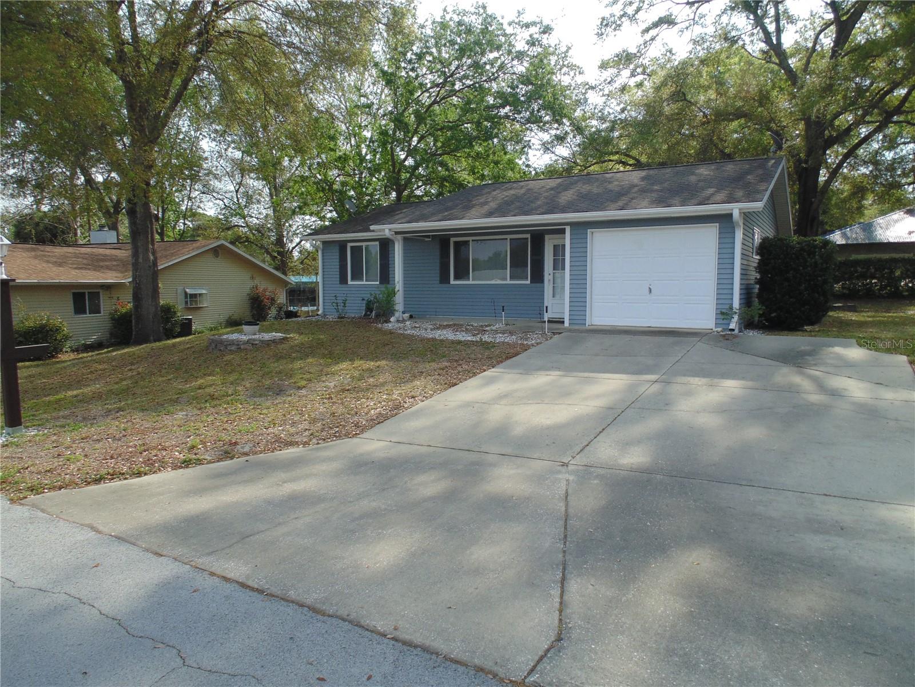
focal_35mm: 22
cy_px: 344
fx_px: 582
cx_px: 458
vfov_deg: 61.1
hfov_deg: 76.4
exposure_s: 1/640
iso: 80
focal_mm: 4
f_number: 3.1
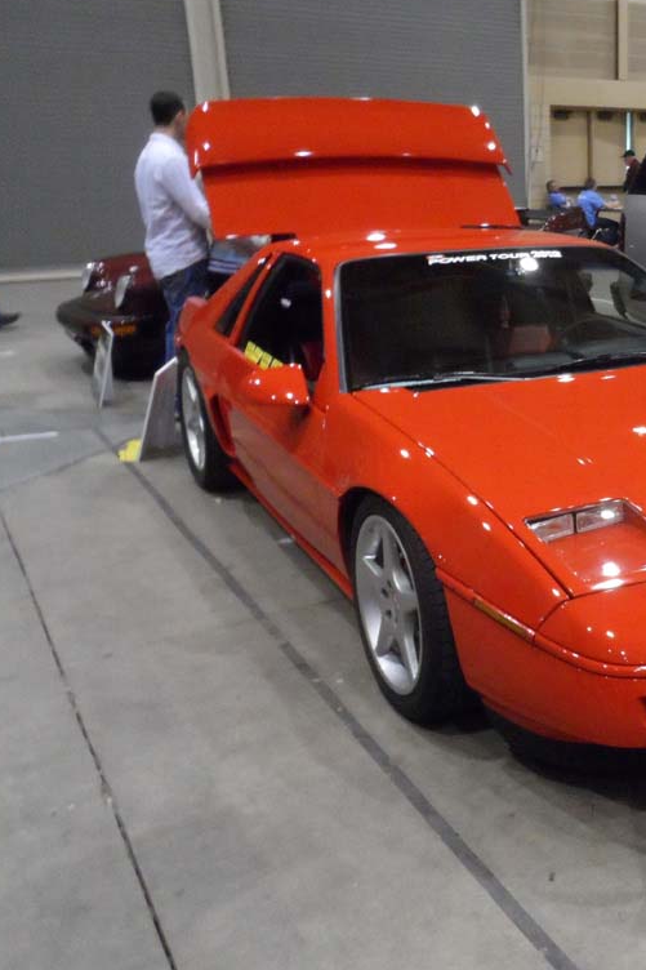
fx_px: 916
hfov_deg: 36.0
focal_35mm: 34
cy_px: 476
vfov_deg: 55.8
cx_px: 607
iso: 480
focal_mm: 4
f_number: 3.2
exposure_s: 1/30
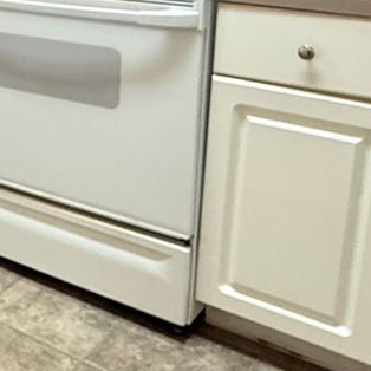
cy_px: 25
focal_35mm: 63
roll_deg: +2.1
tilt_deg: -13.6
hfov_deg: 22.6
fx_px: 764
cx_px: -178
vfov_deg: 26.2
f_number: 2.2
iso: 500
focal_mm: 2.22
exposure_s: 1/60
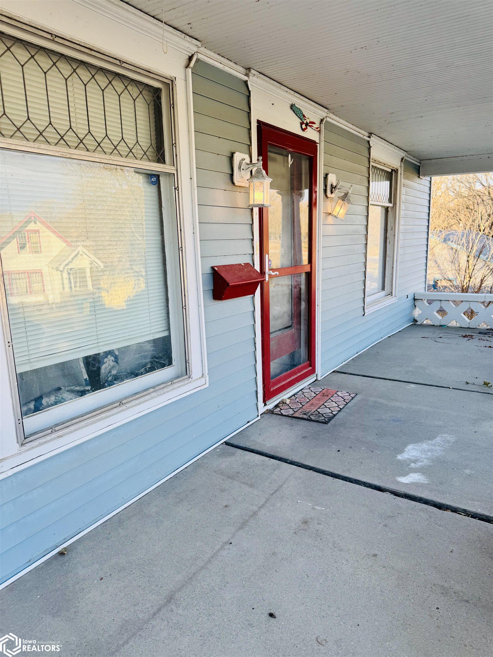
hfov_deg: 56.8
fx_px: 456
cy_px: 328
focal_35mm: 24
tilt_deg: -11.7
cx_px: 246
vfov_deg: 71.6
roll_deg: +1.4
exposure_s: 1/451
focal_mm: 6.76
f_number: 1.78
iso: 80
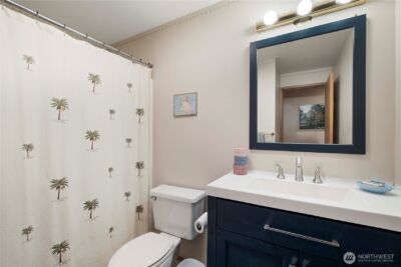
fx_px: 167
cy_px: 134
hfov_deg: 100.4
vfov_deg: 77.4
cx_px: 200
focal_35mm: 15
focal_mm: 10
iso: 400
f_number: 8
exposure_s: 1/4
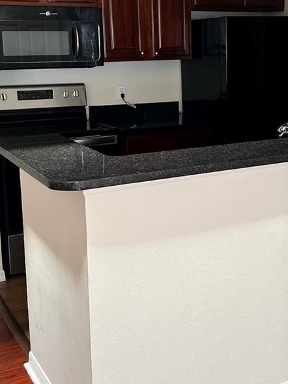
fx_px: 588
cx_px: 194
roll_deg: +0.4
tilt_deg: -11.0
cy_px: 153
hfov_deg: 27.4
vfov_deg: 36.0
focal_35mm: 53
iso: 80
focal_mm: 5.7
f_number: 1.5
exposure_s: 1/121
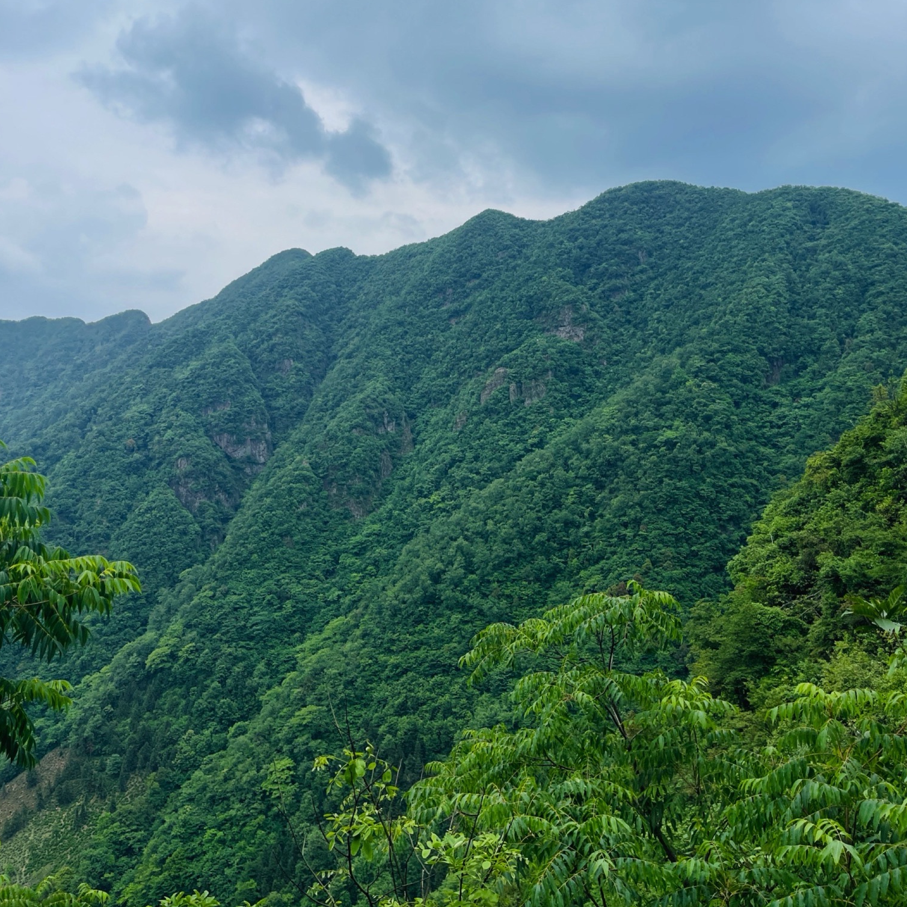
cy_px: 330
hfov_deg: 54.0
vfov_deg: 53.3
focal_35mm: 30
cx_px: 455
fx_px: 889
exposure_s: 1/3663
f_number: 1.6
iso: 32
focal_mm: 5.1
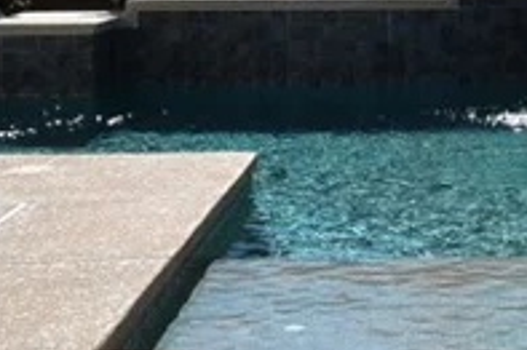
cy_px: -106
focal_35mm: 102
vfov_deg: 13.0
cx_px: 495
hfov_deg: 19.7
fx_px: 1486
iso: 200
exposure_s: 1/400
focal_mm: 13
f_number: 10
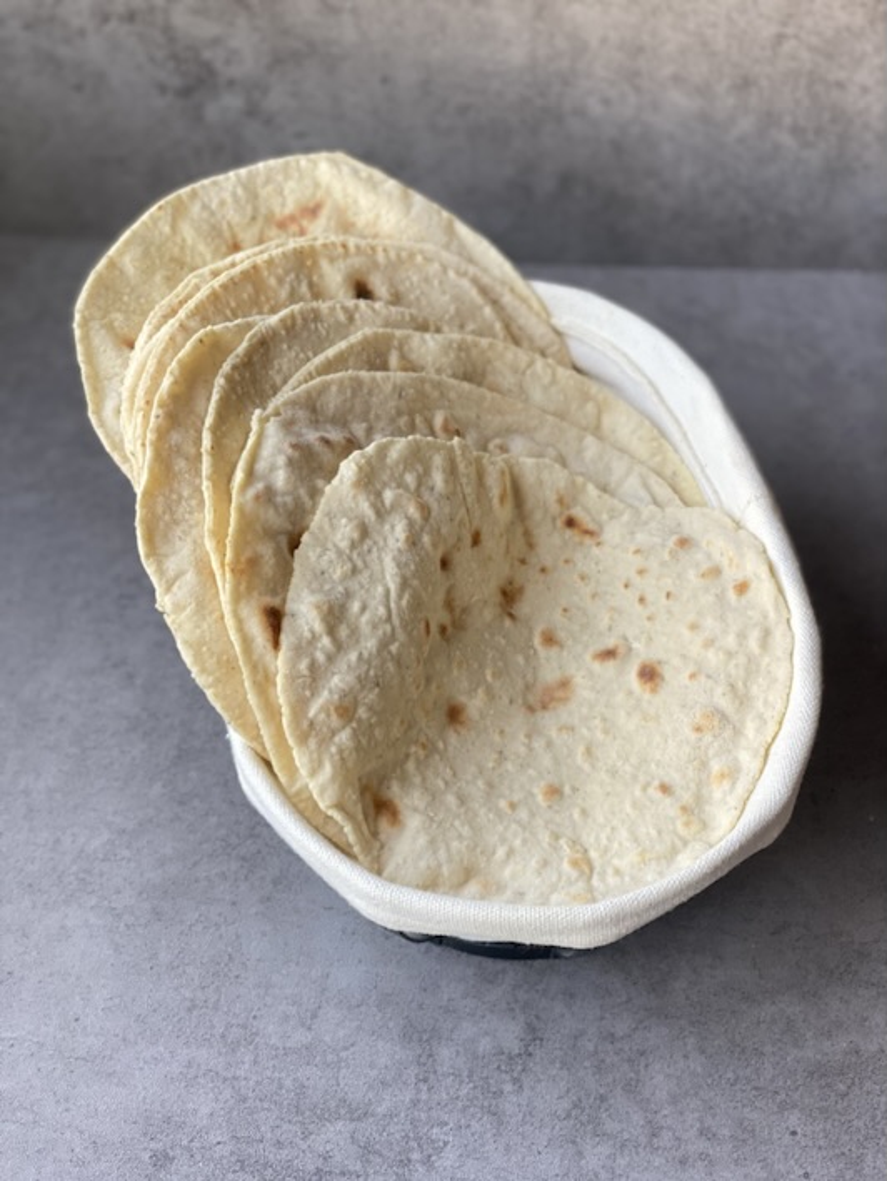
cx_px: 444
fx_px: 1774
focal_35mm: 52
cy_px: 590
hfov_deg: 28.1
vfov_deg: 36.8
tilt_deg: -50.5
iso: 80
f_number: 2
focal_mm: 6
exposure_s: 1/122
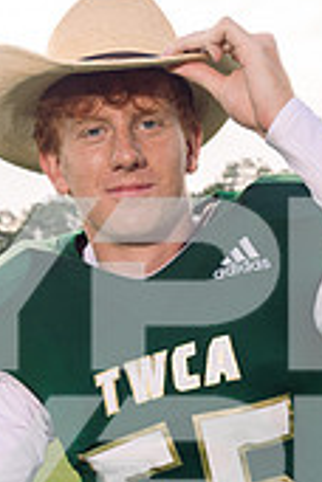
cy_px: 485
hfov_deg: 13.6
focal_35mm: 100
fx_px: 1342
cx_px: 65
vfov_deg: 19.8
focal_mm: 38
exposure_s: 1/250
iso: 100
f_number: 7.1
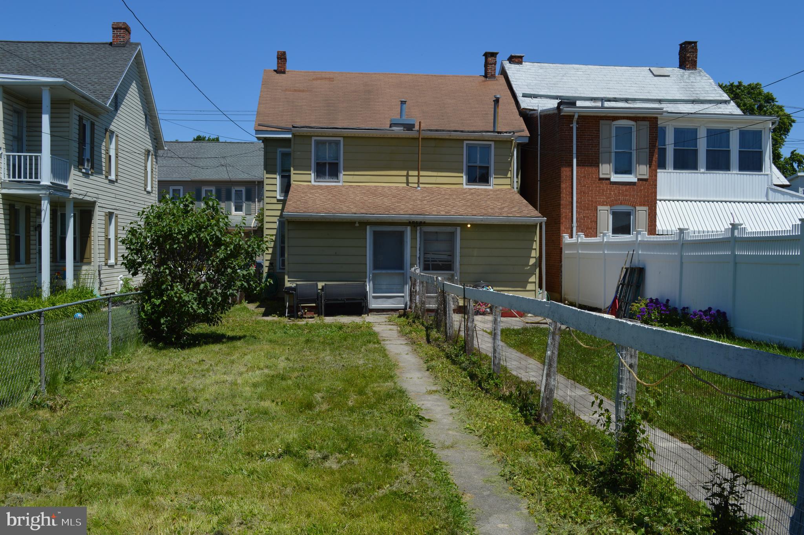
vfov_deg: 36.8
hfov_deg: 53.2
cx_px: 402
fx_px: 803
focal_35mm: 36
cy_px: 268
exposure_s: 1/320
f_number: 9
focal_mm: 24
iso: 100
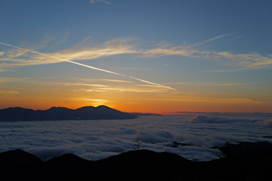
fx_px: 325
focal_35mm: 43
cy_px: 90
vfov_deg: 31.1
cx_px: 136
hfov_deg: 45.5
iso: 100
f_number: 5
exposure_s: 1/400
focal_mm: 43
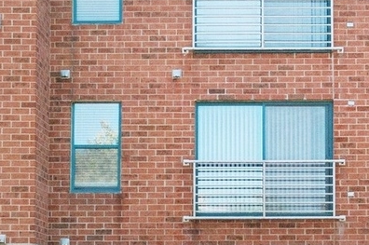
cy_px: 34
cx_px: 244
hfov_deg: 17.2
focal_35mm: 119
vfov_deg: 11.4
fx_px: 1218
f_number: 9
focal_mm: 29
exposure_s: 1/640
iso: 200
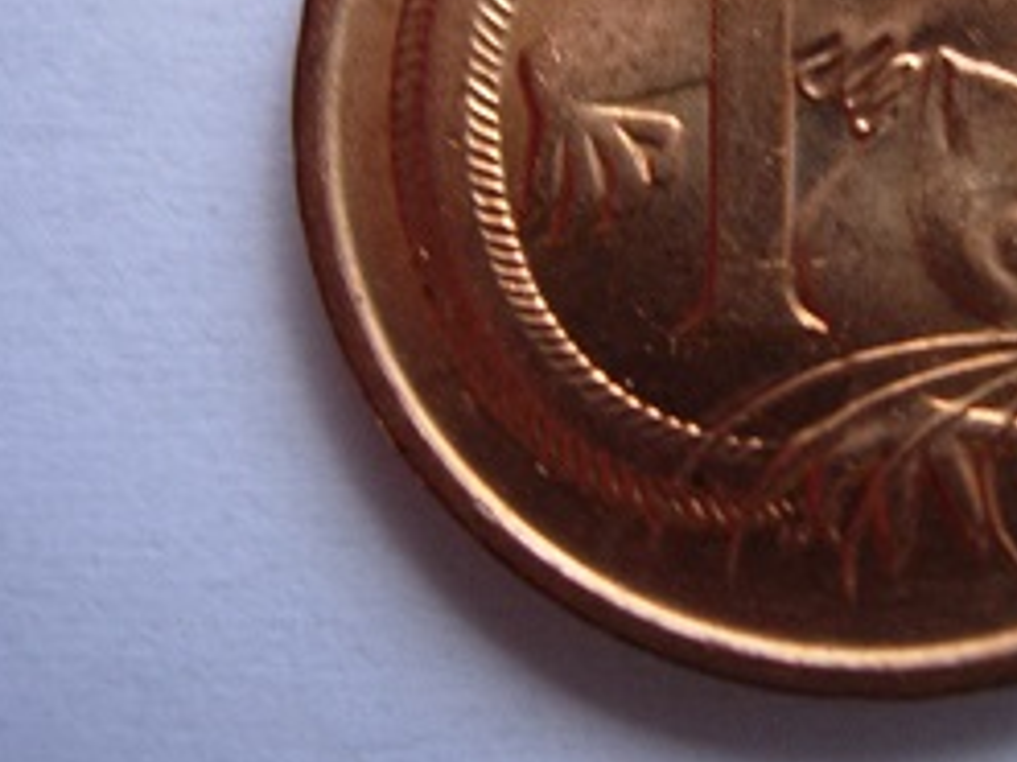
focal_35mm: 80
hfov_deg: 24.0
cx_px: 846
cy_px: 167
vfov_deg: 18.3
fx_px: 2349
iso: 84
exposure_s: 1/32
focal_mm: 7.8
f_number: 2.8
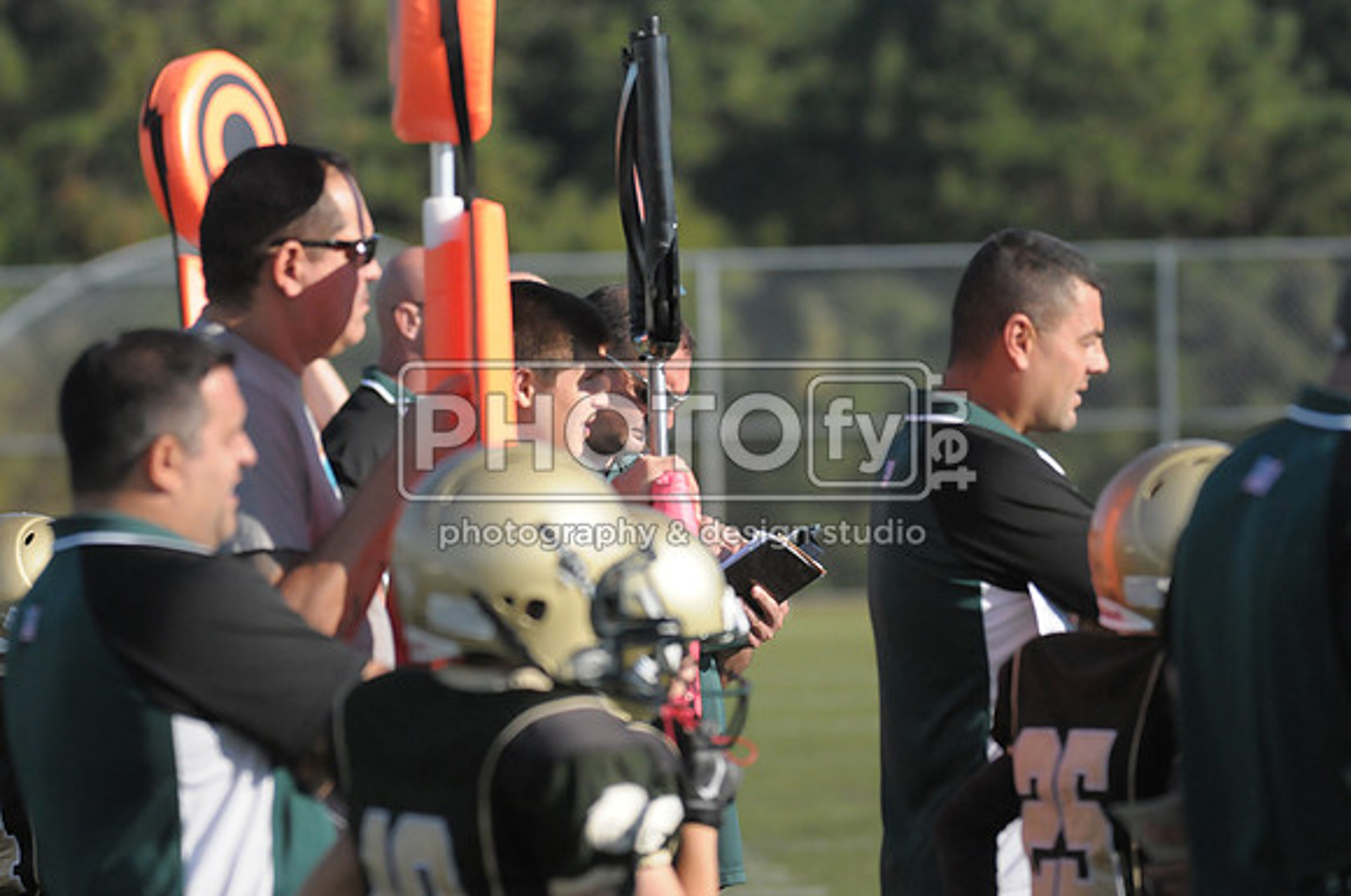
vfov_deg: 4.6
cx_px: 676
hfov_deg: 6.9
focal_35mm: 300
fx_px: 11243
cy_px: 448
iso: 1600
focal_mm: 200
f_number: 4
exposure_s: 1/8000
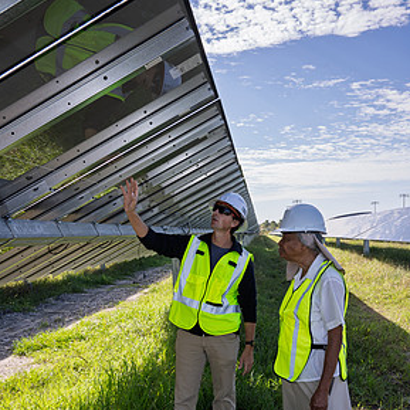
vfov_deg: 43.8
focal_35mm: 37
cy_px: 295
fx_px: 496
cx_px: 207
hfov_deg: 44.9
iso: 200
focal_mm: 28
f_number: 10
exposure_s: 1/160
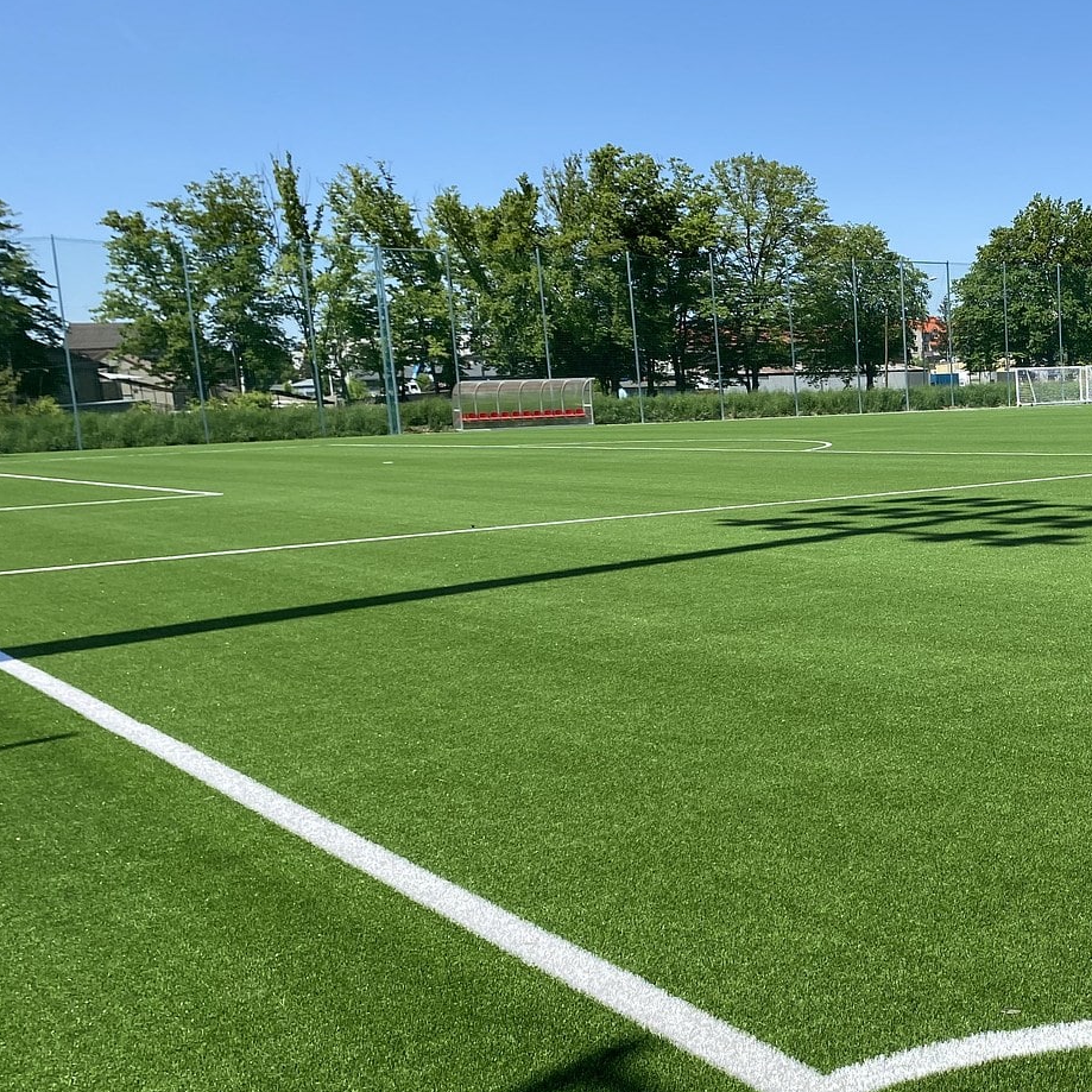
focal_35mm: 45
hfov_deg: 34.5
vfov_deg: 37.3
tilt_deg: -7.7
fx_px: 1606
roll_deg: +1.9
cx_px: 1065
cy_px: 694
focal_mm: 4.25
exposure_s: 1/2688
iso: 32
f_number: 1.8
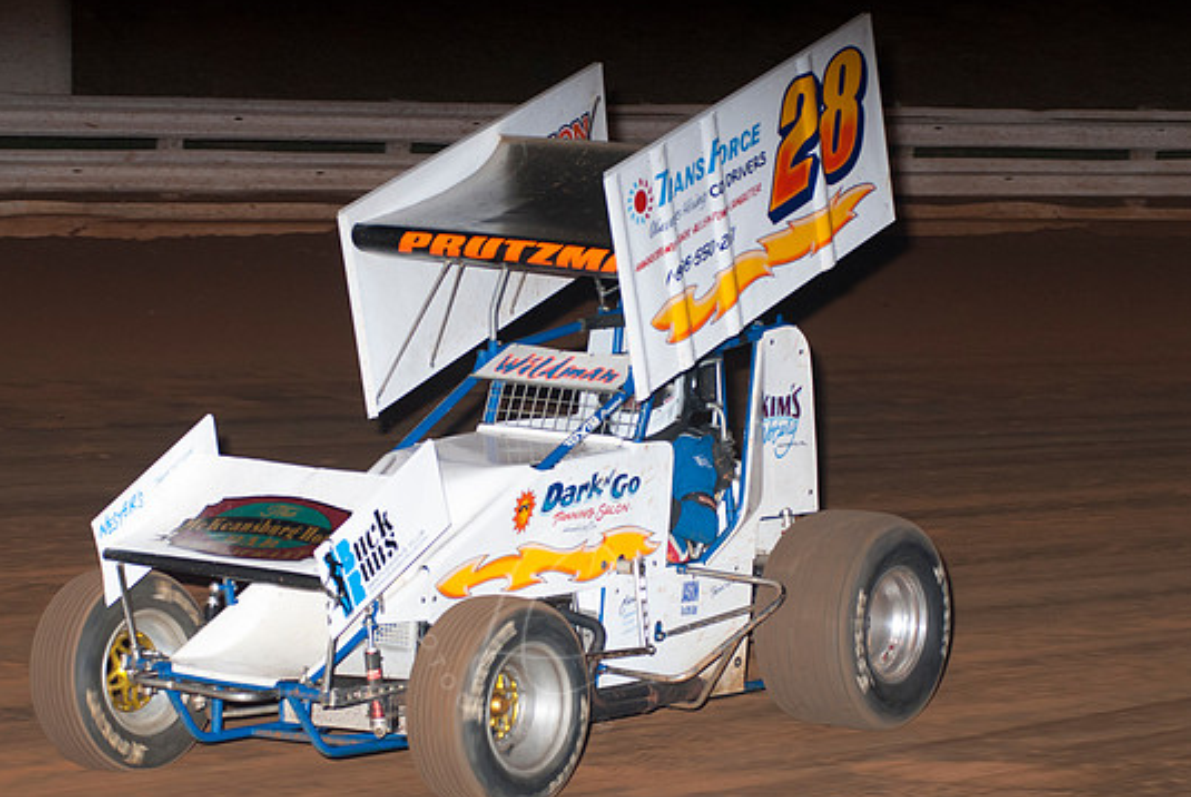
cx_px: 550
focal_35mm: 130
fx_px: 4305
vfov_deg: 10.6
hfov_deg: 15.7
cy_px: 401
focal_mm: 80
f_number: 4
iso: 400
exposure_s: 1/400
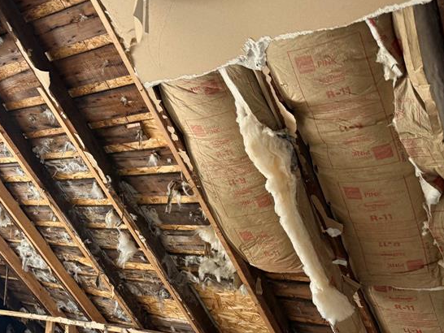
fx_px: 577
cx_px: 131
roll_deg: -4.3
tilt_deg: -0.9
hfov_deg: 41.2
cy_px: 243
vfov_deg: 31.7
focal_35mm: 45
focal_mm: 6.76
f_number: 1.78
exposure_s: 1/50
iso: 250
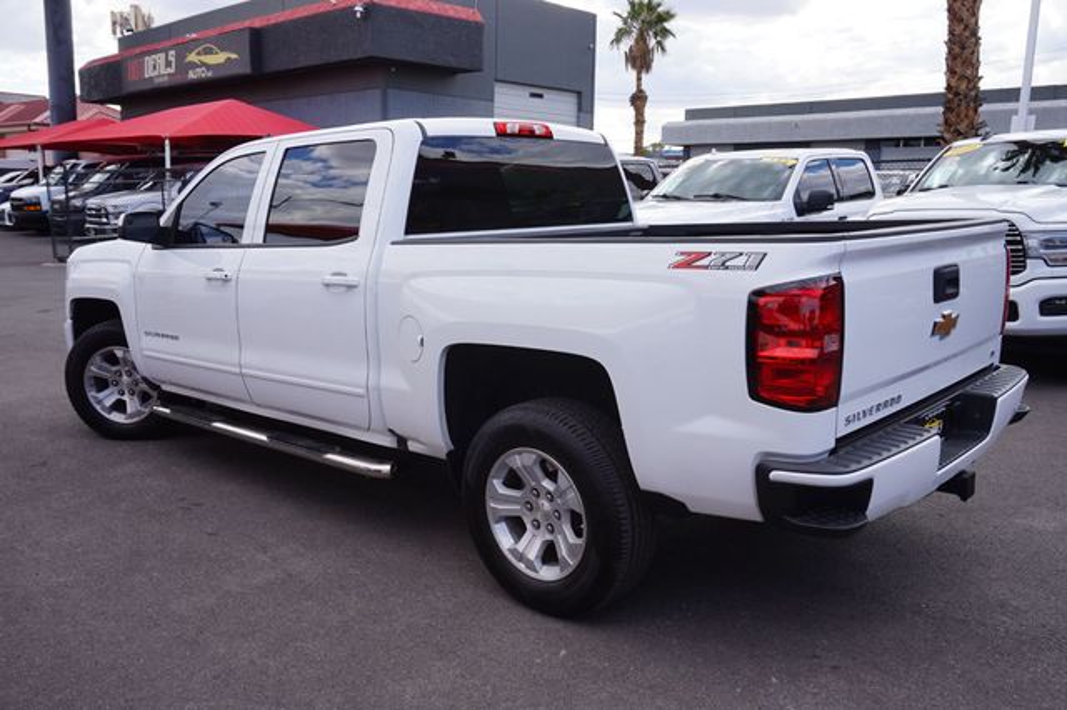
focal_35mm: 30
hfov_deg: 62.0
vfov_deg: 43.6
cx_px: 534
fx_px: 889
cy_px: 355
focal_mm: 20
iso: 100
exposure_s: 1/80
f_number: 9
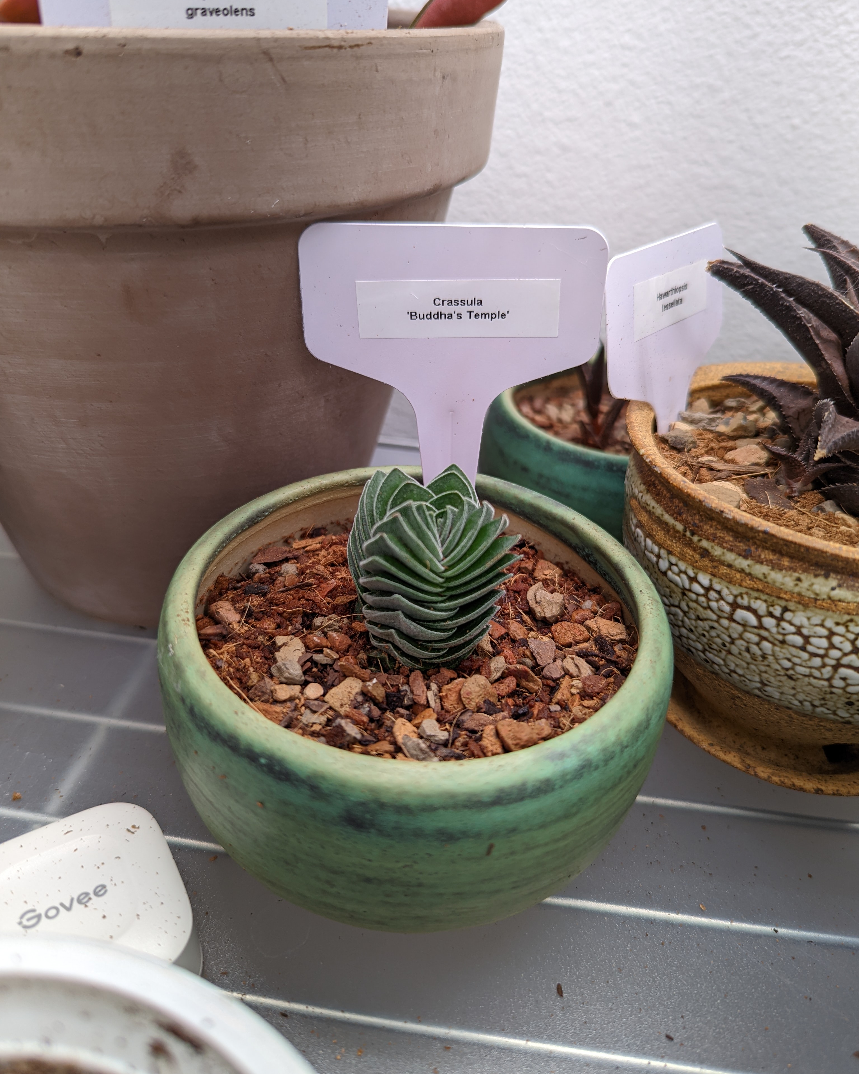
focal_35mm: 25
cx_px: 430
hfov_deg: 56.8
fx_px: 795
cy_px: 505
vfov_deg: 68.0
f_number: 1.85
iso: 48
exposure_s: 1/233
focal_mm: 6.81
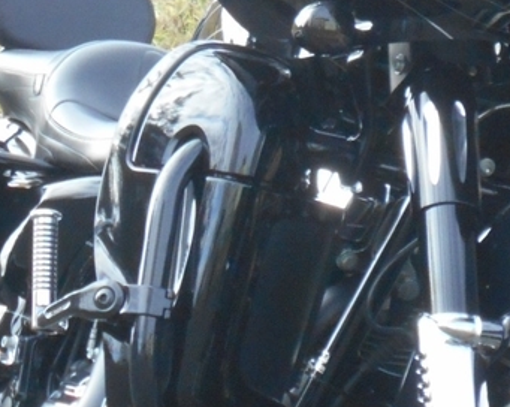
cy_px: 10
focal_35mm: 227
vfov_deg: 6.8
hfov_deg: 8.5
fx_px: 3422
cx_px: 317
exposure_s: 1/250
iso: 280
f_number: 5.3
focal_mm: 11.6
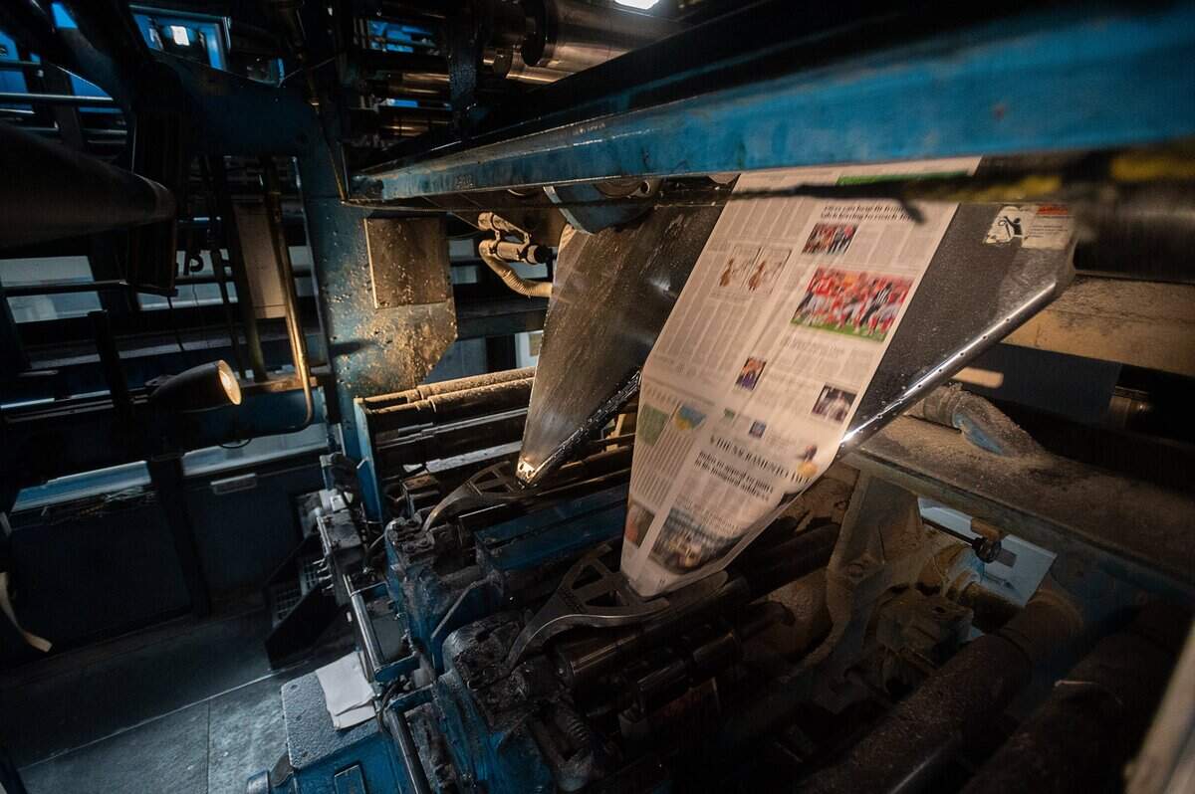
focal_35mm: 17
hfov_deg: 93.3
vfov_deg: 70.3
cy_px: 397
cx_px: 598
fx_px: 564
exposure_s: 1/640
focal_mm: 17
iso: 6400
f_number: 2.8
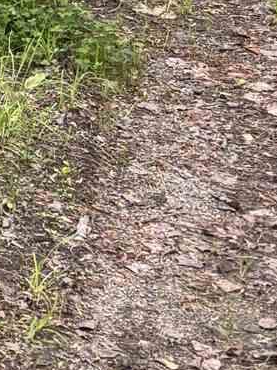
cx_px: -572
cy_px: -562
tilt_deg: +2.5
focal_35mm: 162
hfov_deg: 7.8
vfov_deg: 10.3
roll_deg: -2.4
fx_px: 1730
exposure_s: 1/159
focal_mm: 5.96
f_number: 1.6
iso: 64
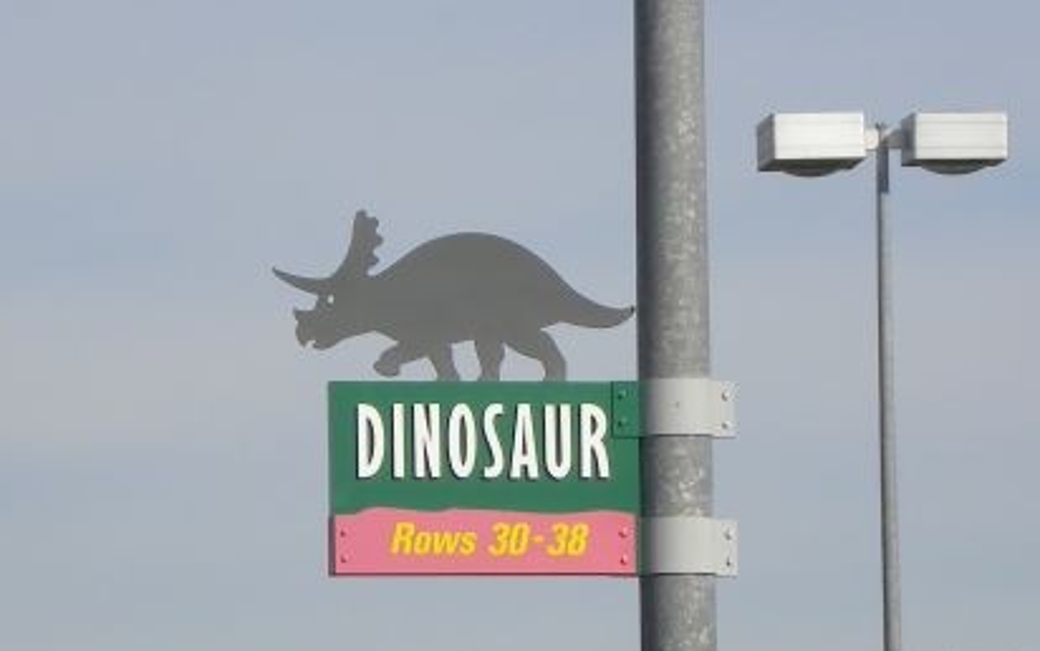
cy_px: 391
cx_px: 497
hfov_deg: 4.1
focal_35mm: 508
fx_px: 14406
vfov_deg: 2.6
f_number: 6.3
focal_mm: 44
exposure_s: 1/400
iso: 64
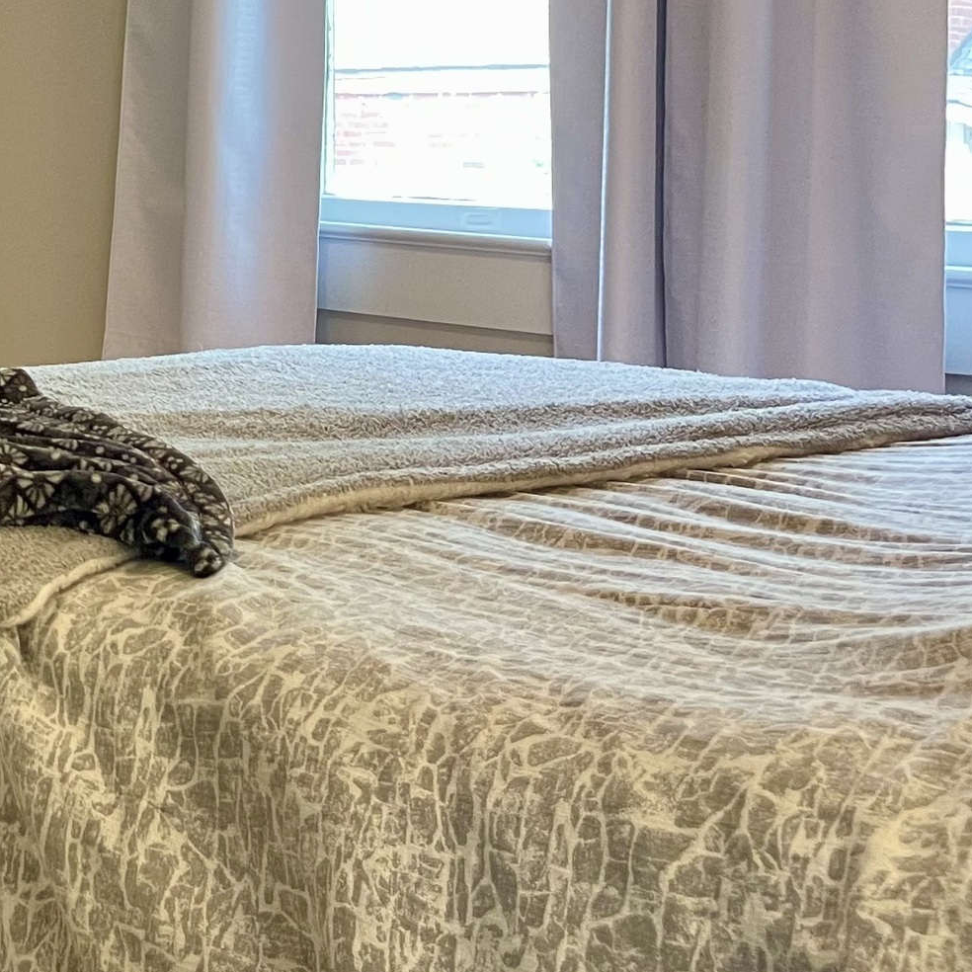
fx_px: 2192
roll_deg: -1.5
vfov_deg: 24.1
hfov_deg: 20.9
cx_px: -516
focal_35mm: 69
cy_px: 46
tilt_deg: +2.6
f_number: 1.6
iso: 250
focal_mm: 5.1
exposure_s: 1/60
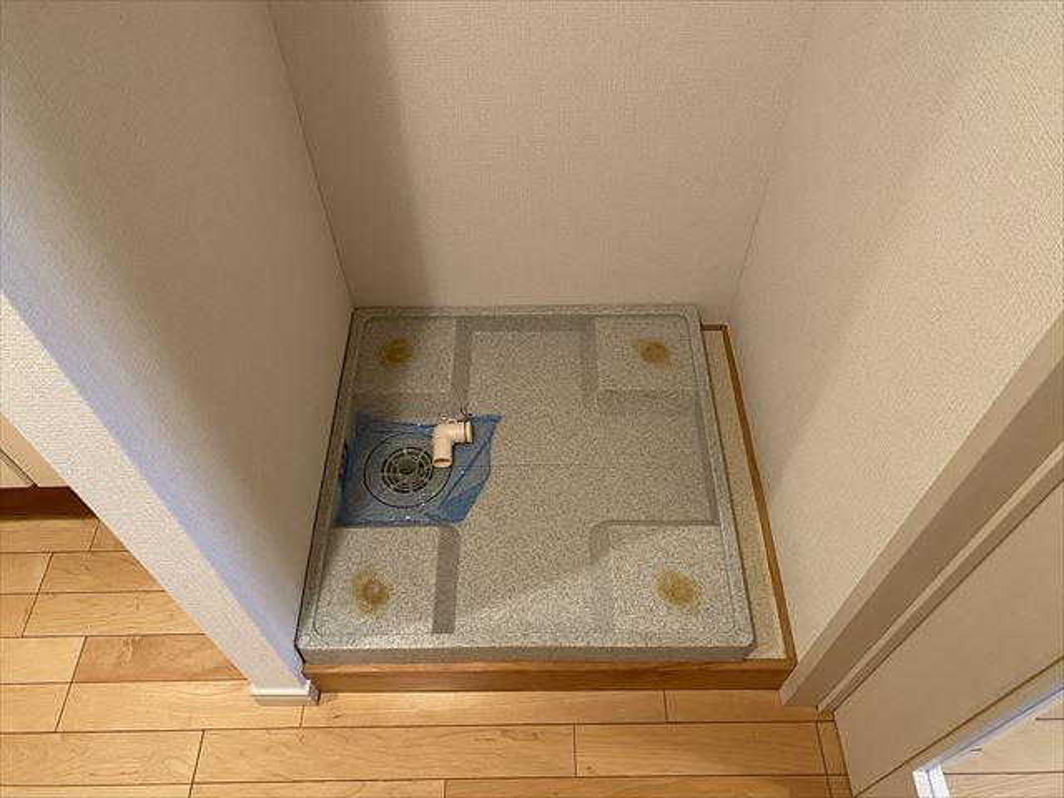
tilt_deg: -54.1
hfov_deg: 67.3
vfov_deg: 53.1
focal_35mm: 26
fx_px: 799
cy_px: 399
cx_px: 532
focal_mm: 4.25
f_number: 1.8
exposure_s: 1/50
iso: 200
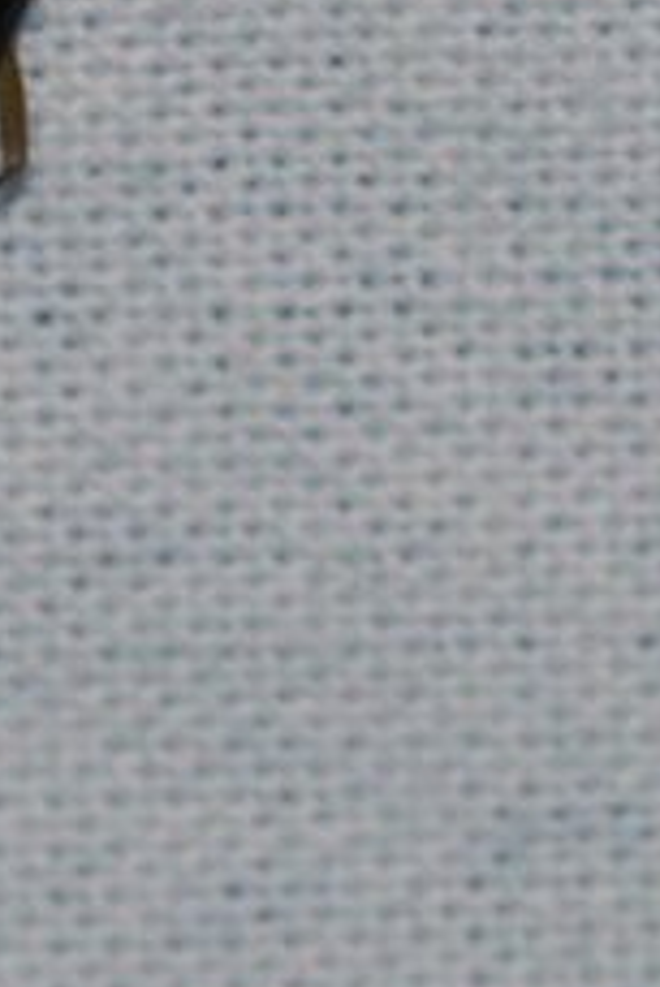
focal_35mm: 440
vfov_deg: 4.7
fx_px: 12092
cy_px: -60
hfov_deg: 3.1
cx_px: 138
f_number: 10
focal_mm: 105
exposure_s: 1/30
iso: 400
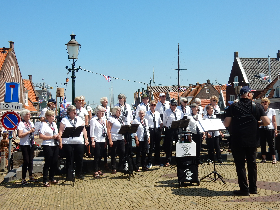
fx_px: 348
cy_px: 105
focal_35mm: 43
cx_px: 140
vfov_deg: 33.6
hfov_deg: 43.9
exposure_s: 1/1000
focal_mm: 7.6
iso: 125
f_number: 4.2
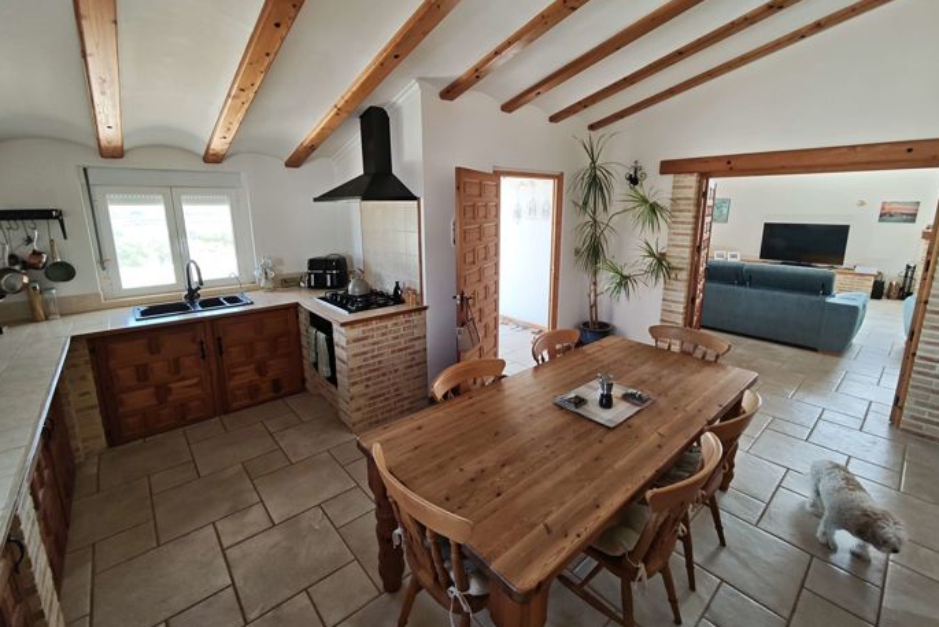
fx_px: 391
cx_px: 475
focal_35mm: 15
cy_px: 292
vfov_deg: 77.3
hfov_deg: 100.4
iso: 100
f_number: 2.2
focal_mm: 2.16
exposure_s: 1/50
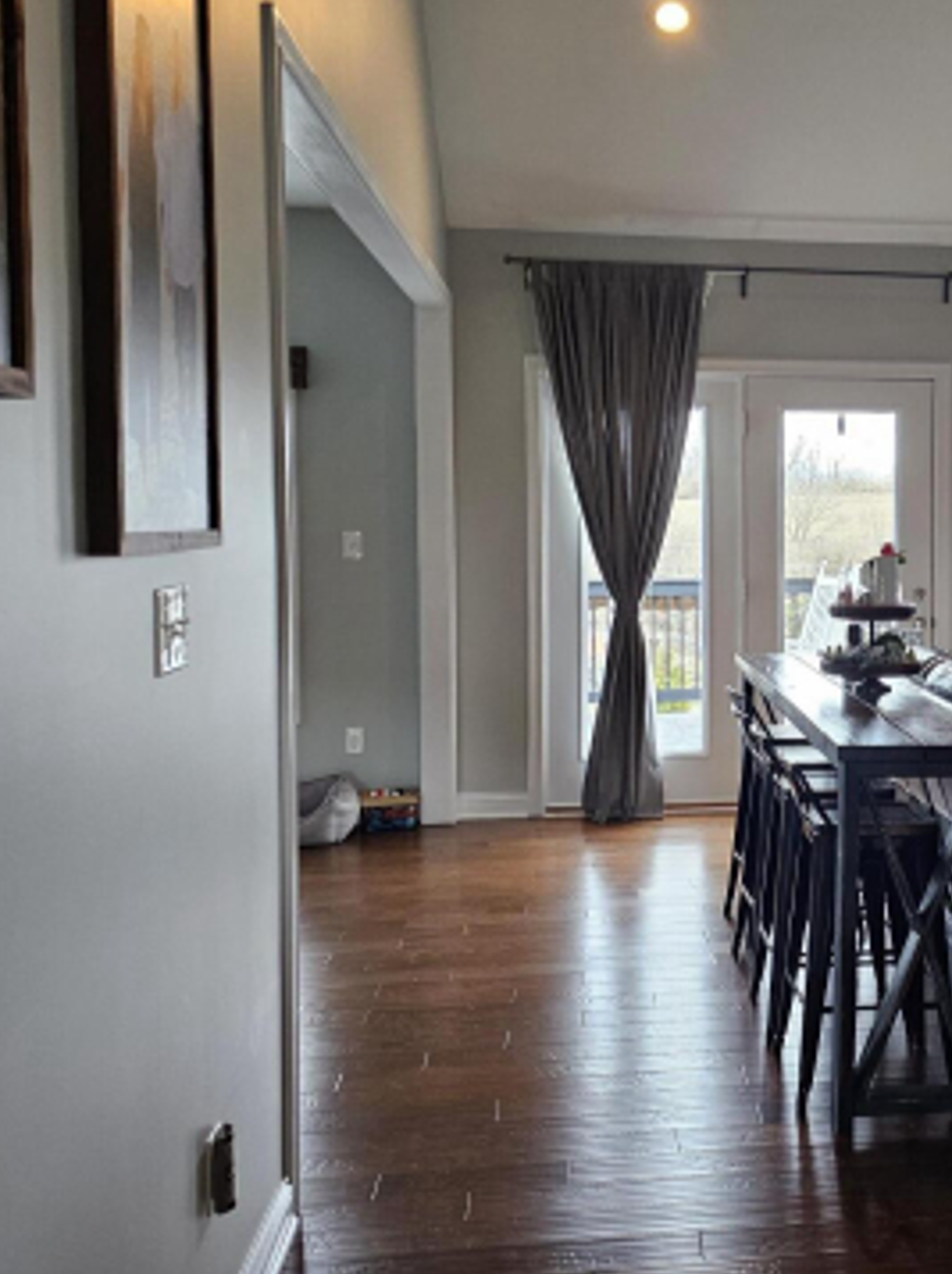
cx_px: 820
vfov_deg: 43.9
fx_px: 1580
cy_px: 619
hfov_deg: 32.2
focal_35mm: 43
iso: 200
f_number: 1.7
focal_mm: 6.3
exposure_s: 1/120
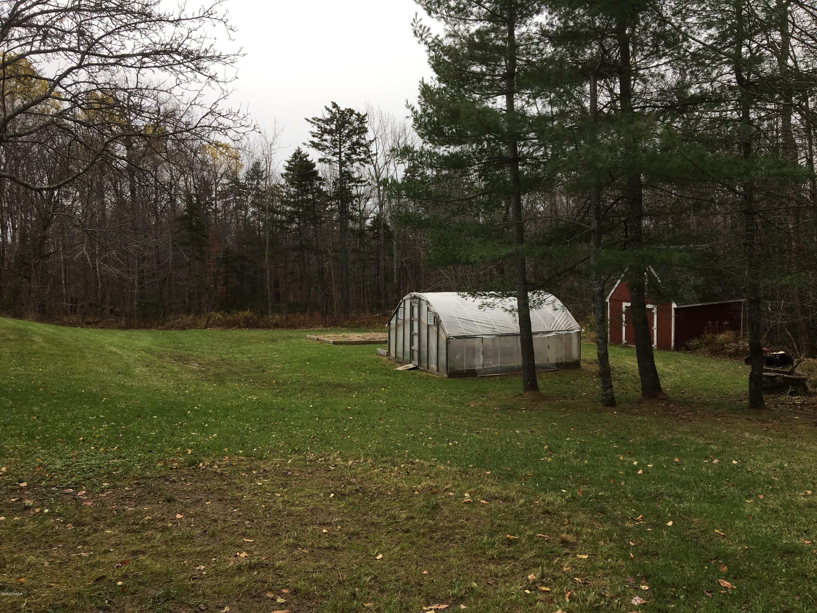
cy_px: 306
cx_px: 408
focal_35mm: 29
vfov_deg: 48.2
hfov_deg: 61.7
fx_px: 684
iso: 25
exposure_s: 1/680
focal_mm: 4.15
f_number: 2.2
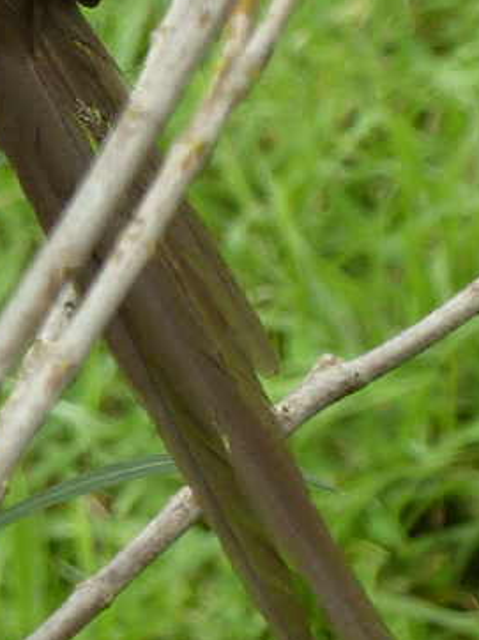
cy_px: 92
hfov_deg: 2.7
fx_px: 10270
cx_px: -67
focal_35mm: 556
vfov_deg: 3.6
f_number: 3.2
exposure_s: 1/125
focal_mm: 36.2
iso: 100
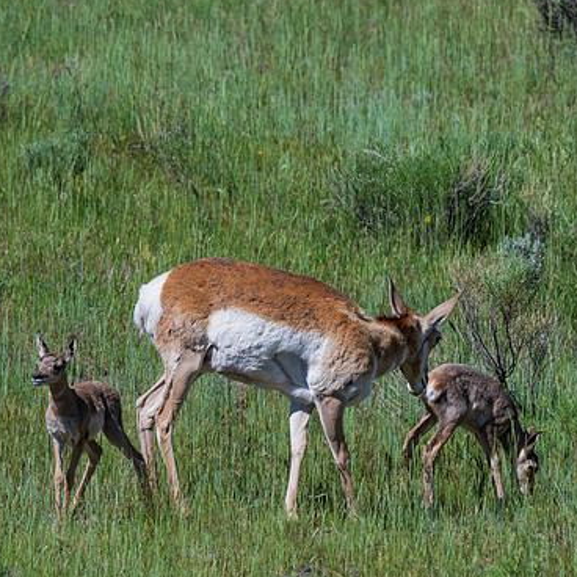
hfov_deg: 2.1
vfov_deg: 2.1
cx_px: 252
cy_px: 358
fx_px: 15407
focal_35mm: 817
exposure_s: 1/1250
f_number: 11
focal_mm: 490
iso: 560
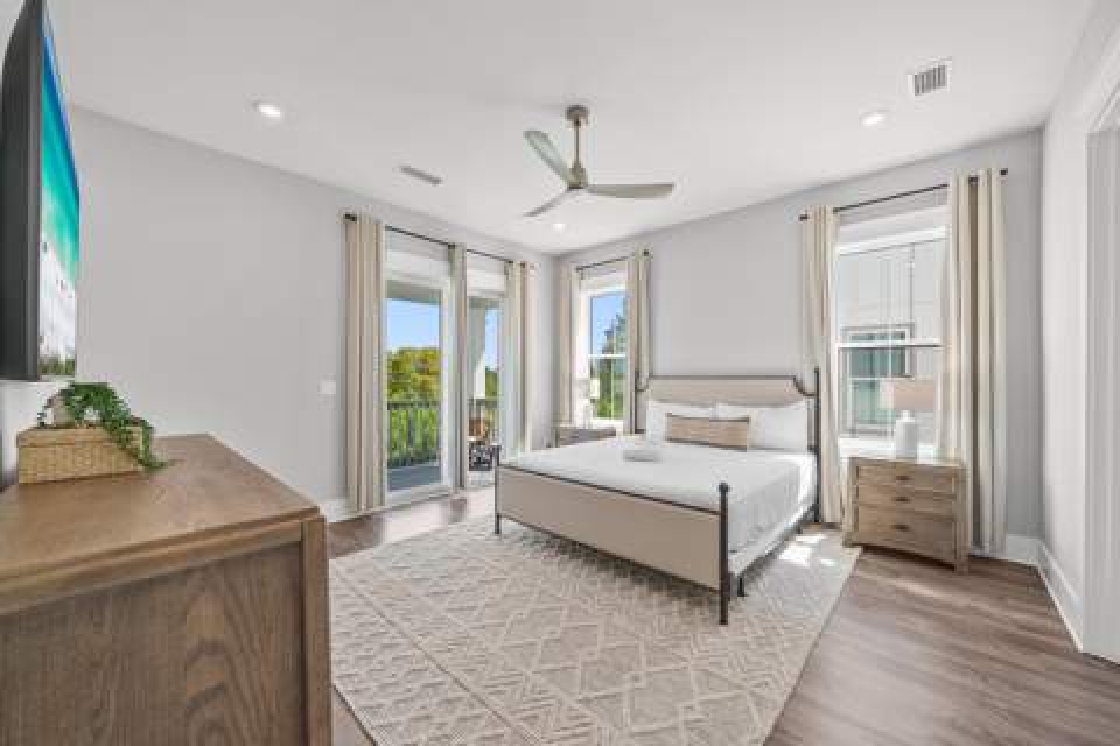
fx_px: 404
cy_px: 373
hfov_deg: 108.3
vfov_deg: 85.4
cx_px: 560
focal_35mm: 13
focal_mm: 13
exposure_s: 1/4
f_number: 7.1
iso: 64
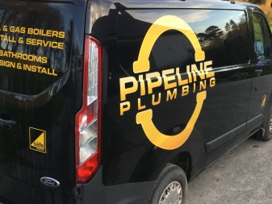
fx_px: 346
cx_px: 123
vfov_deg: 32.9
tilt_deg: -17.0
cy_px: 102
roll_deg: -0.6
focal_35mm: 44
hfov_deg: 42.9
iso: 40
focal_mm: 4.15
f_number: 2.2
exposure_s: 1/100
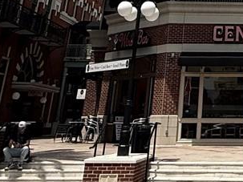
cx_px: 265
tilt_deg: +26.8
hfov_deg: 24.6
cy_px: -141
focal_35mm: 74
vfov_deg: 16.7
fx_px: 519
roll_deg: +0.0
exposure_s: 1/4425
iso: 50
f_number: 2.2
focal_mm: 2.22
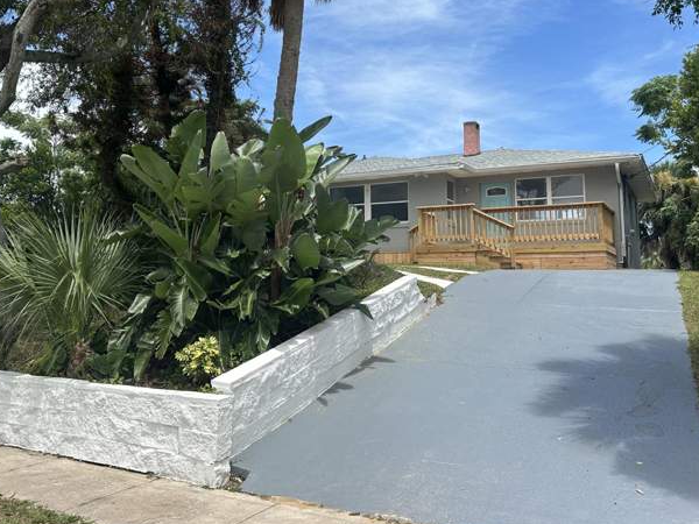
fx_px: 646
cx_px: 318
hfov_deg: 56.7
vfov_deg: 43.8
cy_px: 197
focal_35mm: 32
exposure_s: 1/4348
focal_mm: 6.86
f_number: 1.78
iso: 80
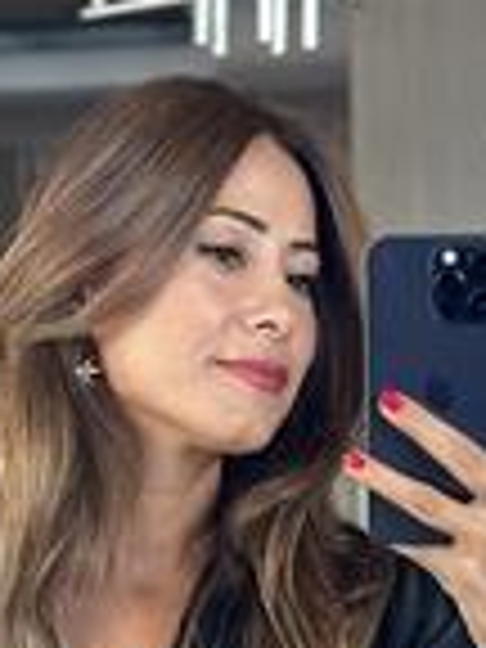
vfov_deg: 11.2
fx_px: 3164
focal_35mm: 169
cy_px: 990
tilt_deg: -15.7
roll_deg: +2.4
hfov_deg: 8.8
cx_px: 207
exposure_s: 1/60
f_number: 1.78
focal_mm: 6.86
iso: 160
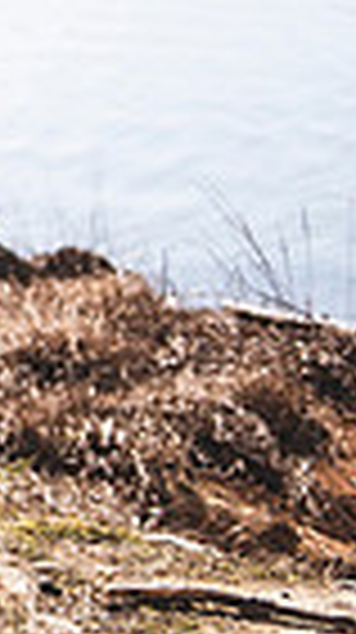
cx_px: -786
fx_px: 2710
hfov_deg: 6.7
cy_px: -111
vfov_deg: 13.1
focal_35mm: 161
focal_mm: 36
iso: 100
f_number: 2.8
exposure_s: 1/2000
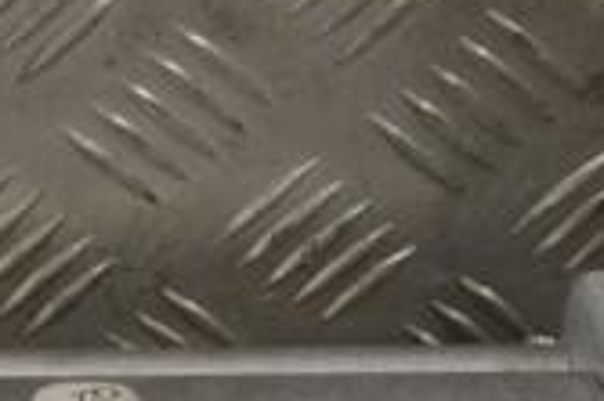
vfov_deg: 7.0
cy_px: 441
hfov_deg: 10.5
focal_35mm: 194
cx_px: -90
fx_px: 3252
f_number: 11
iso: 3200
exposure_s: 1/500
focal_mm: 36
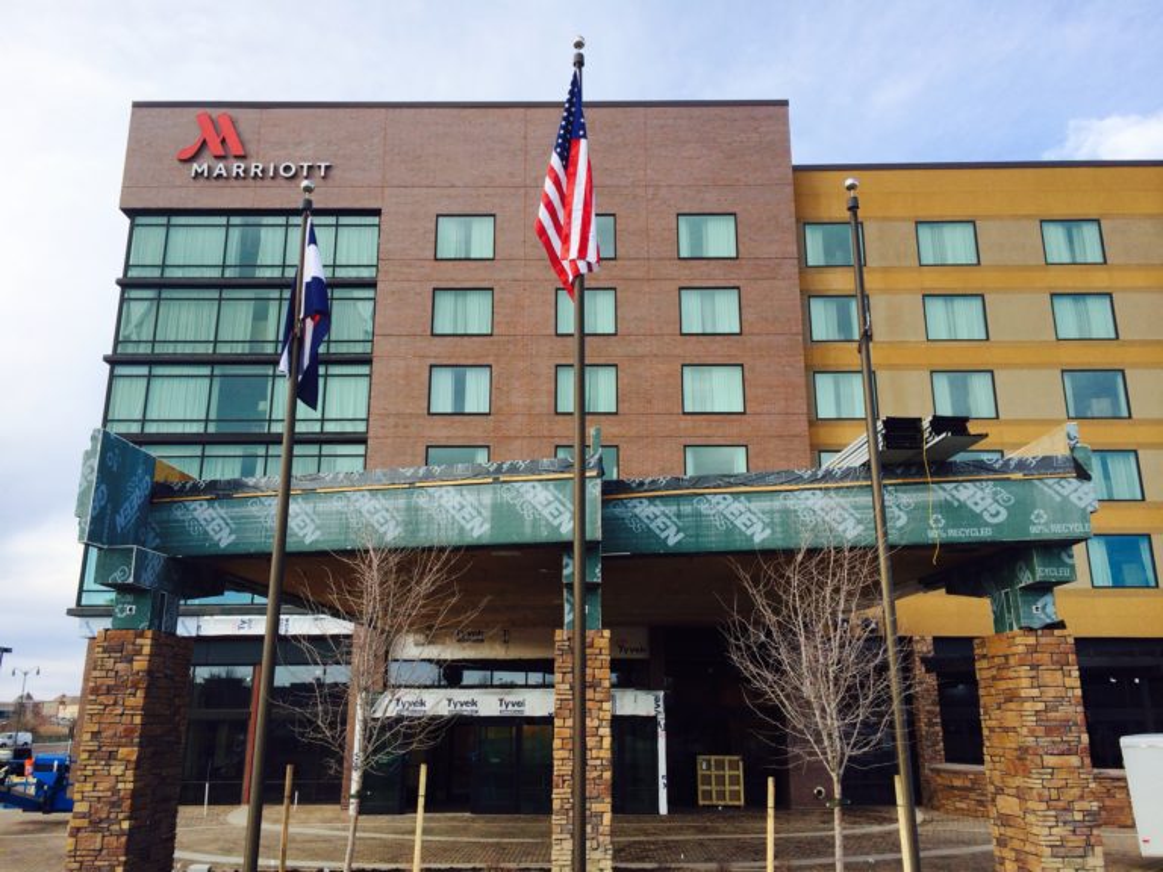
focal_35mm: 30
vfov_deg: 46.8
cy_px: 436
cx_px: 582
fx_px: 1008
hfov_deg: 60.0
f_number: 2.2
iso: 32
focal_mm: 4.12
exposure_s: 1/513
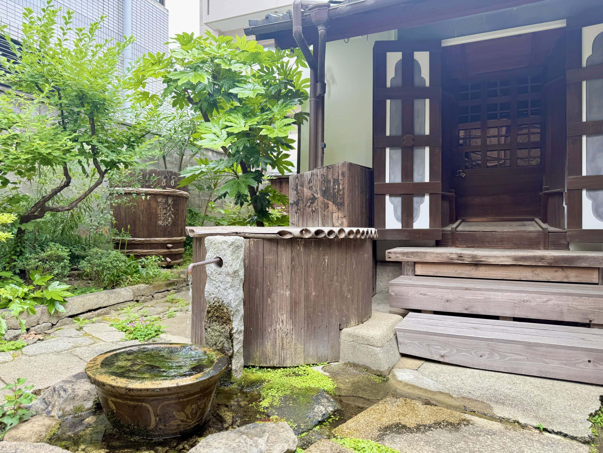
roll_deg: +0.1
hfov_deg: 71.6
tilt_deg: -0.8
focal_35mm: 24
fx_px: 418
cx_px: 302
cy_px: 226
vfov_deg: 56.8
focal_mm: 6.76
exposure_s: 1/121
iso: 80
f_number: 1.78
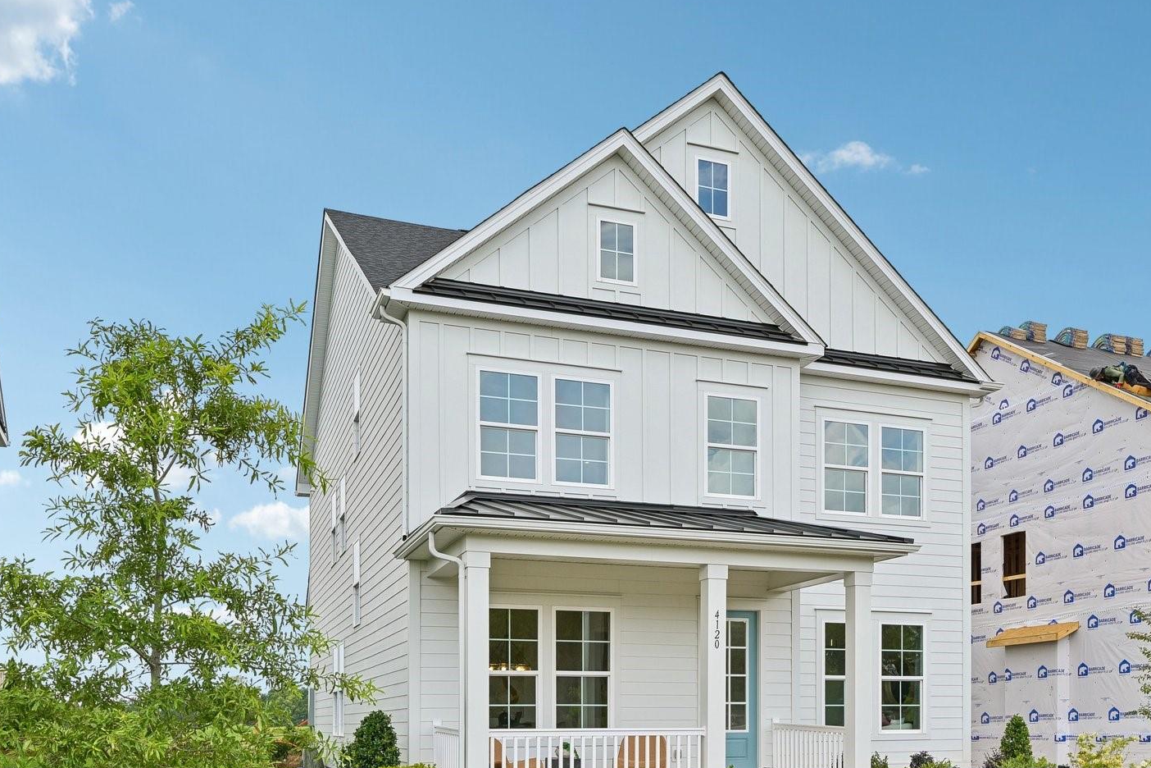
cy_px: 444
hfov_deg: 54.1
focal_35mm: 35
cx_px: 685
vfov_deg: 37.8
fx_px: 1119
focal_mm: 24
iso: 100
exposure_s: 1/250
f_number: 8
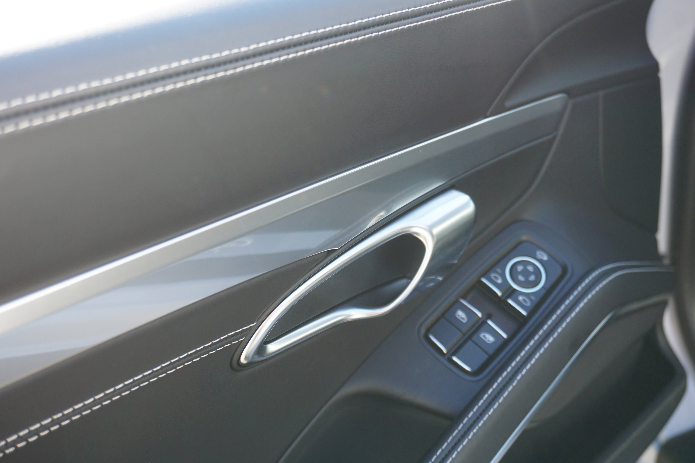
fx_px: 840
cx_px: 348
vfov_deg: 30.8
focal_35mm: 44
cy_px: 232
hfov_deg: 45.0
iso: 160
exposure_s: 1/60
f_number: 4.5
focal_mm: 29
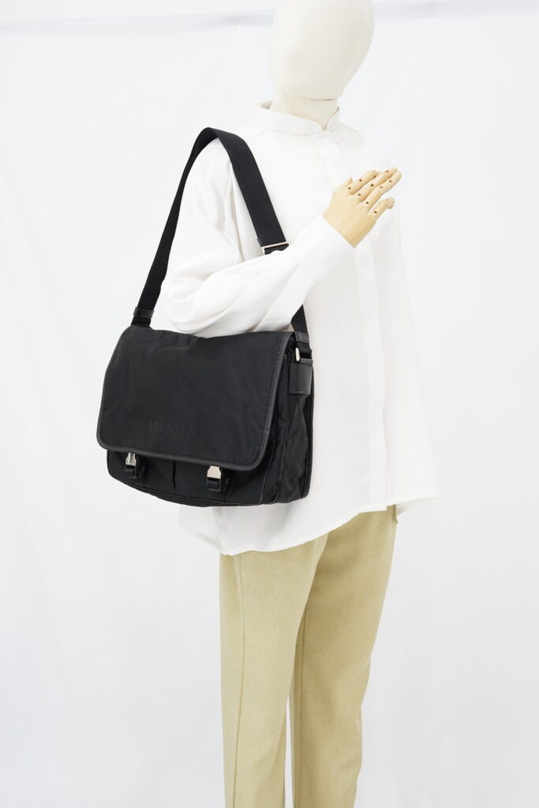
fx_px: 1122
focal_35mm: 50
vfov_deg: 39.6
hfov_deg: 27.0
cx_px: 270
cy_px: 404
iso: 640
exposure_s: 1/6
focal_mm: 50
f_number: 6.3
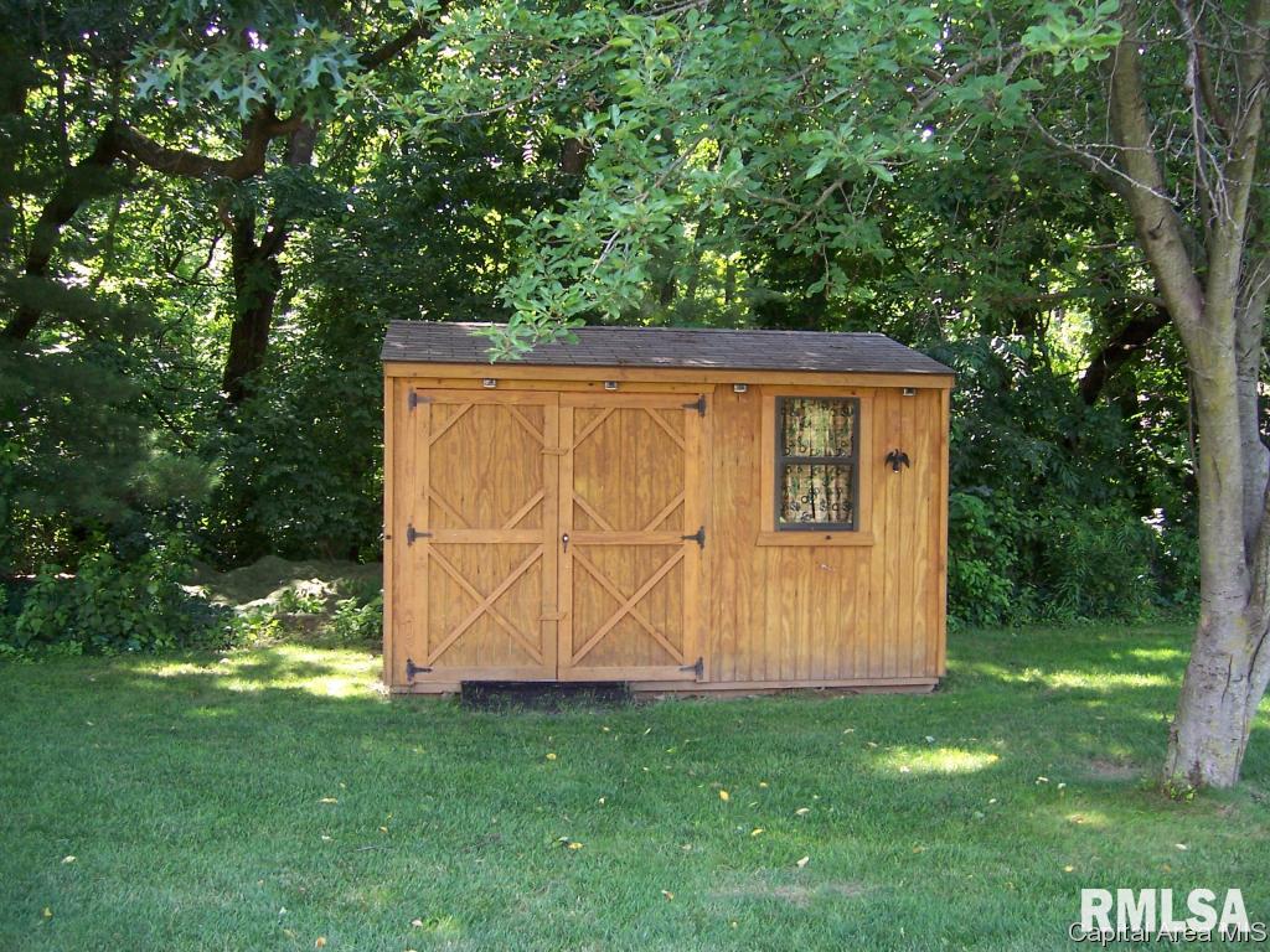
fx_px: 1321
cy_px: 476
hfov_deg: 51.4
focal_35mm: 36
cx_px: 635
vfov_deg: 39.7
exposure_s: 1/90
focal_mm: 6
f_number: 3
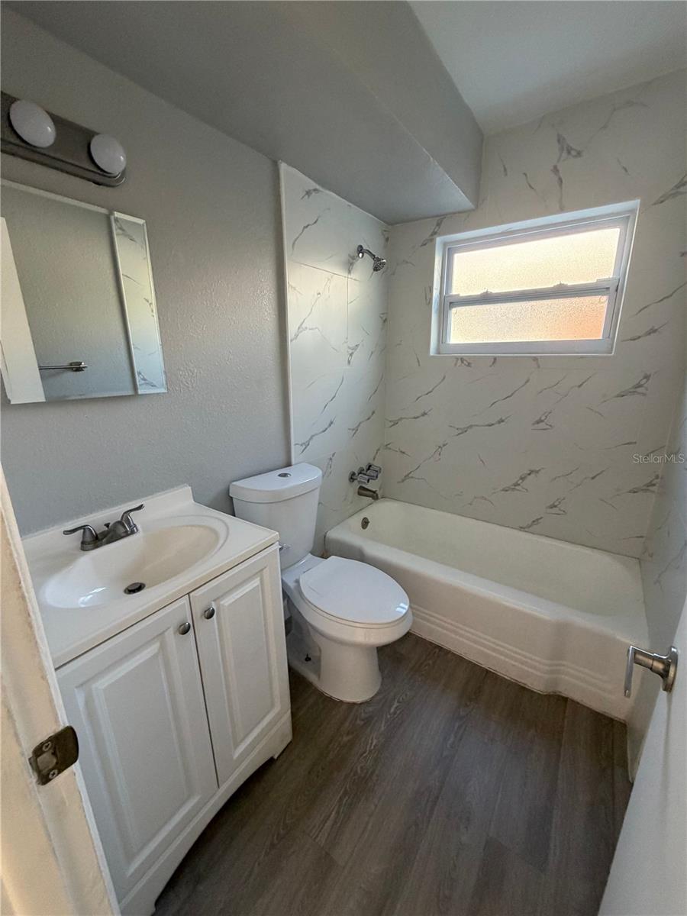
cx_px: 344
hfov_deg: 85.7
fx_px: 370
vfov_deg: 102.1
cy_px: 458
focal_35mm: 14
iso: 320
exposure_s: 1/80
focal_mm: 2.22
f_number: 2.2
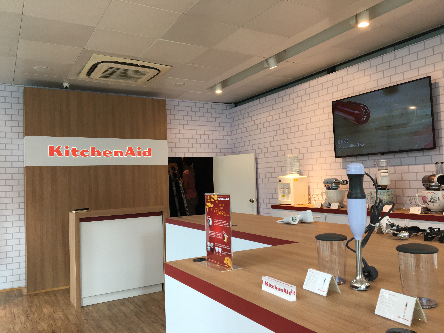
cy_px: 166
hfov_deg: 61.7
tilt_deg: +2.9
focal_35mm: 29
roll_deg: +1.9
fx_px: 372
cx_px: 222
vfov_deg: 48.2
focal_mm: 4.15
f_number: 2.2
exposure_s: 1/100
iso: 40
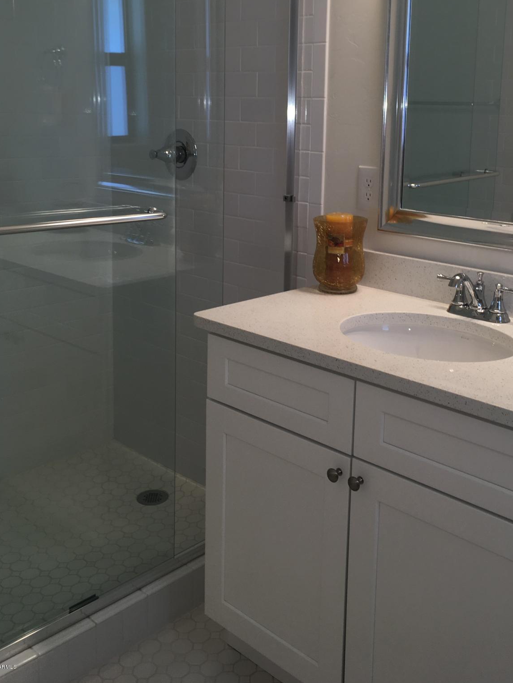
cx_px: 311
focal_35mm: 38
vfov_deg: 48.4
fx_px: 751
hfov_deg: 37.6
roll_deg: -2.6
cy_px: 248
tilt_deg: -9.8
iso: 25
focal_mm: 4.15
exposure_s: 1/44
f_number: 2.2
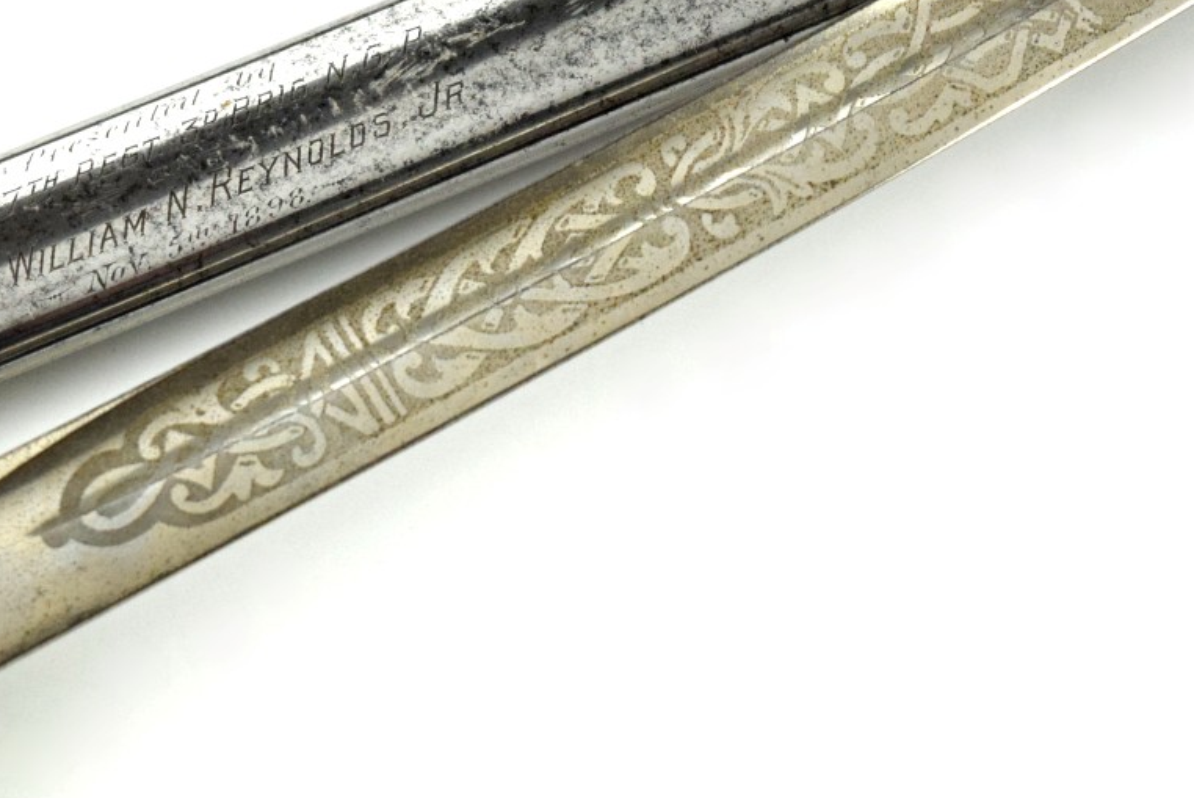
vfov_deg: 8.5
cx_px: 412
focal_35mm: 162
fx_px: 5375
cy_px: 288
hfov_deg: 12.7
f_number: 5.6
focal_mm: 55
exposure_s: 1/3200
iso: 1600
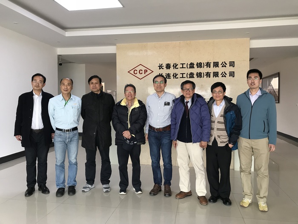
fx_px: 241
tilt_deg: -2.8
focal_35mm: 28
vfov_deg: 49.7
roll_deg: -0.2
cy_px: 112
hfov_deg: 63.4
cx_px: 149
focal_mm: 3.99
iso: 25
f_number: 1.8
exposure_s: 1/33
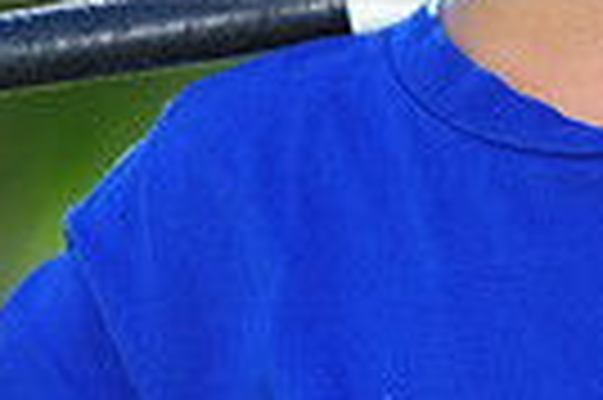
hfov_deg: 2.7
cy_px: -130
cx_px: 572
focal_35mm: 759
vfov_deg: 1.8
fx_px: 12698
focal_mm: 175
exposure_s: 1/400
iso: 200
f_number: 4.5
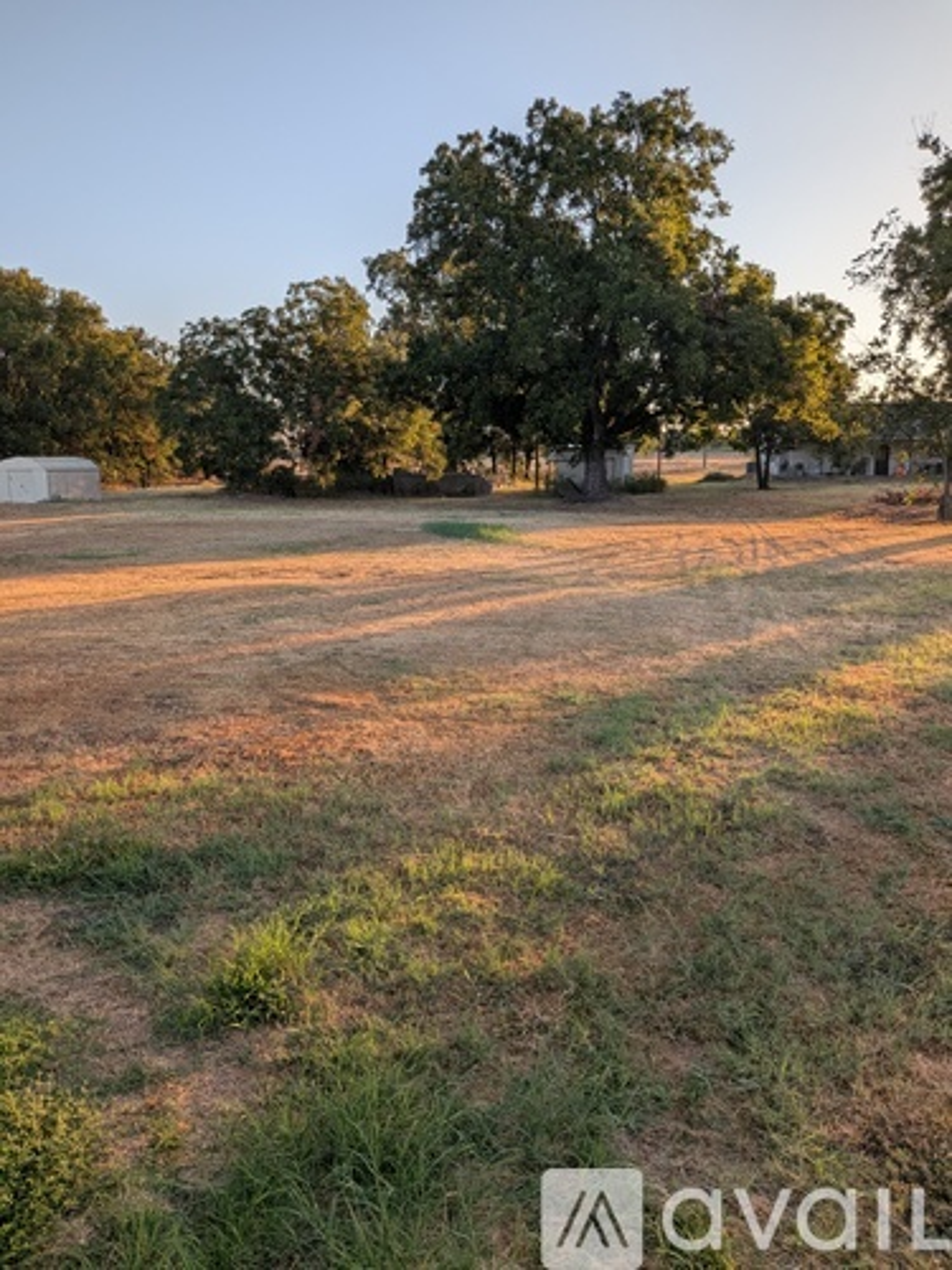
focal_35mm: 24
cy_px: 635
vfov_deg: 71.6
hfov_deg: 56.8
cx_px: 476
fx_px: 880
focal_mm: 4.53
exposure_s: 1/633
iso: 31
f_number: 1.7
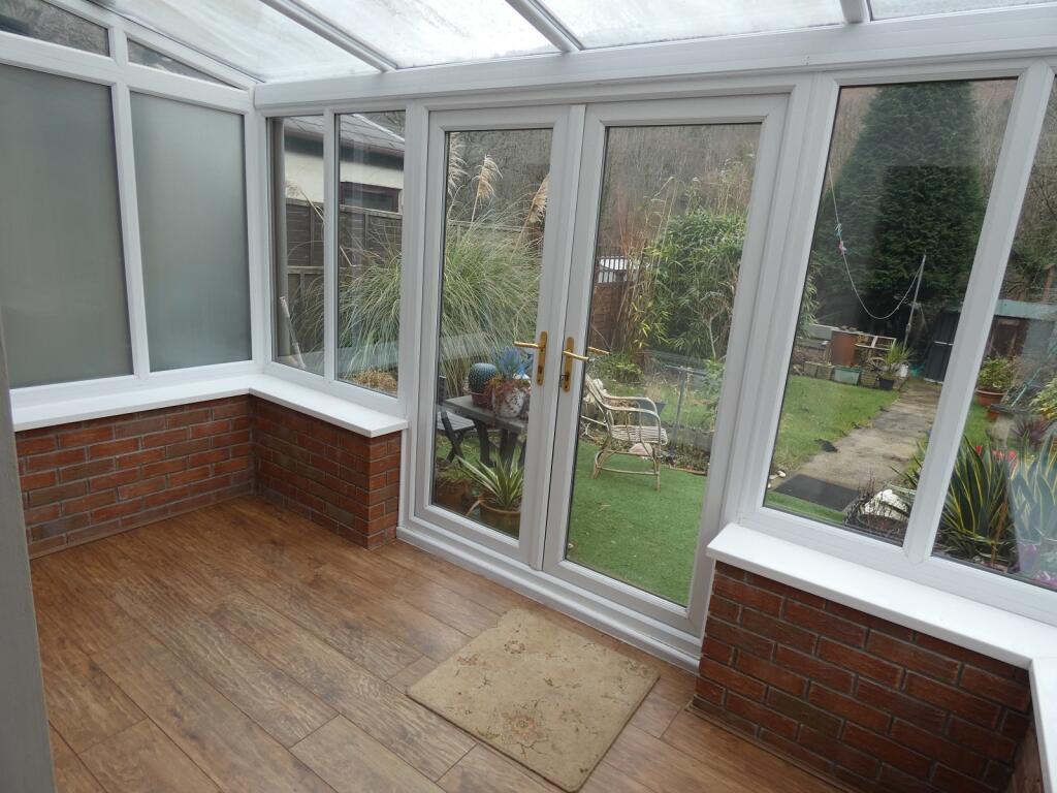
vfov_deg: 66.0
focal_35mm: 20
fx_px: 611
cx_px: 528
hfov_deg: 81.7
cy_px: 396
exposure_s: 1/125
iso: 80
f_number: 2.8
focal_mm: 3.6
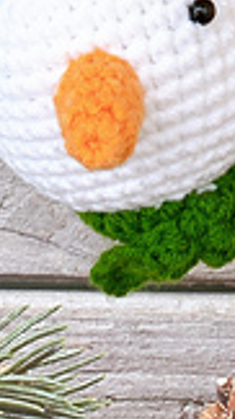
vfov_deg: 16.9
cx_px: 300
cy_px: -256
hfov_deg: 10.6
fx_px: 1242
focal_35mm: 112
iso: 25
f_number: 1.8
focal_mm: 4.25
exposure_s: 1/122
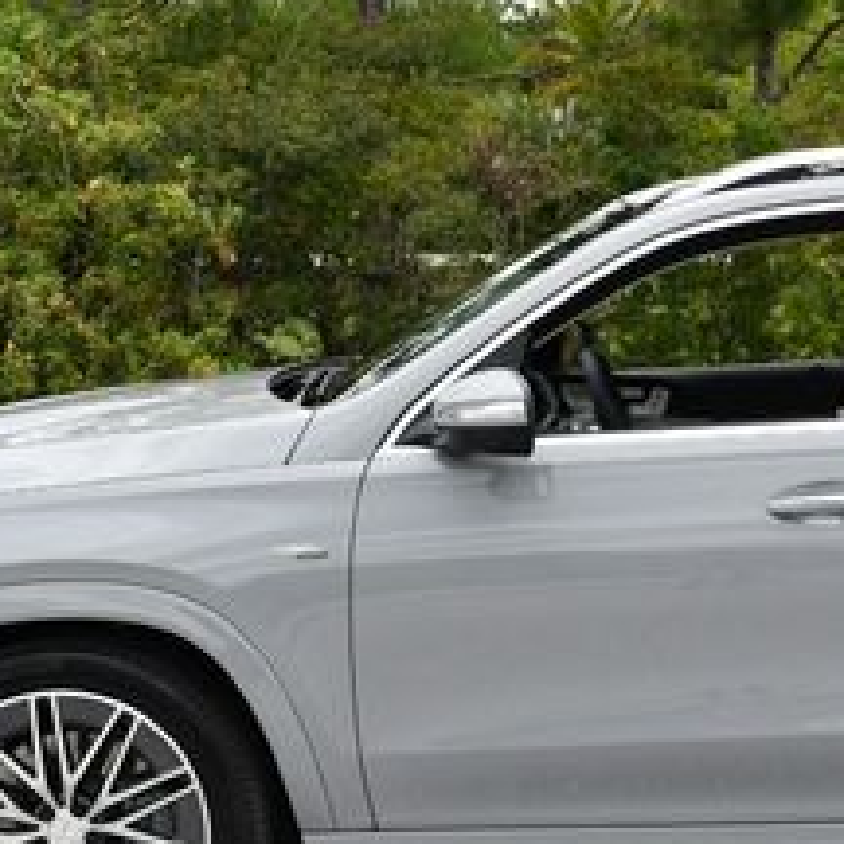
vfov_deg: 15.7
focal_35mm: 111
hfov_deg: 15.4
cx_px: 828
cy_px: 363
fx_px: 3062
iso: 125
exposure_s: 1/250
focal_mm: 22
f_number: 8
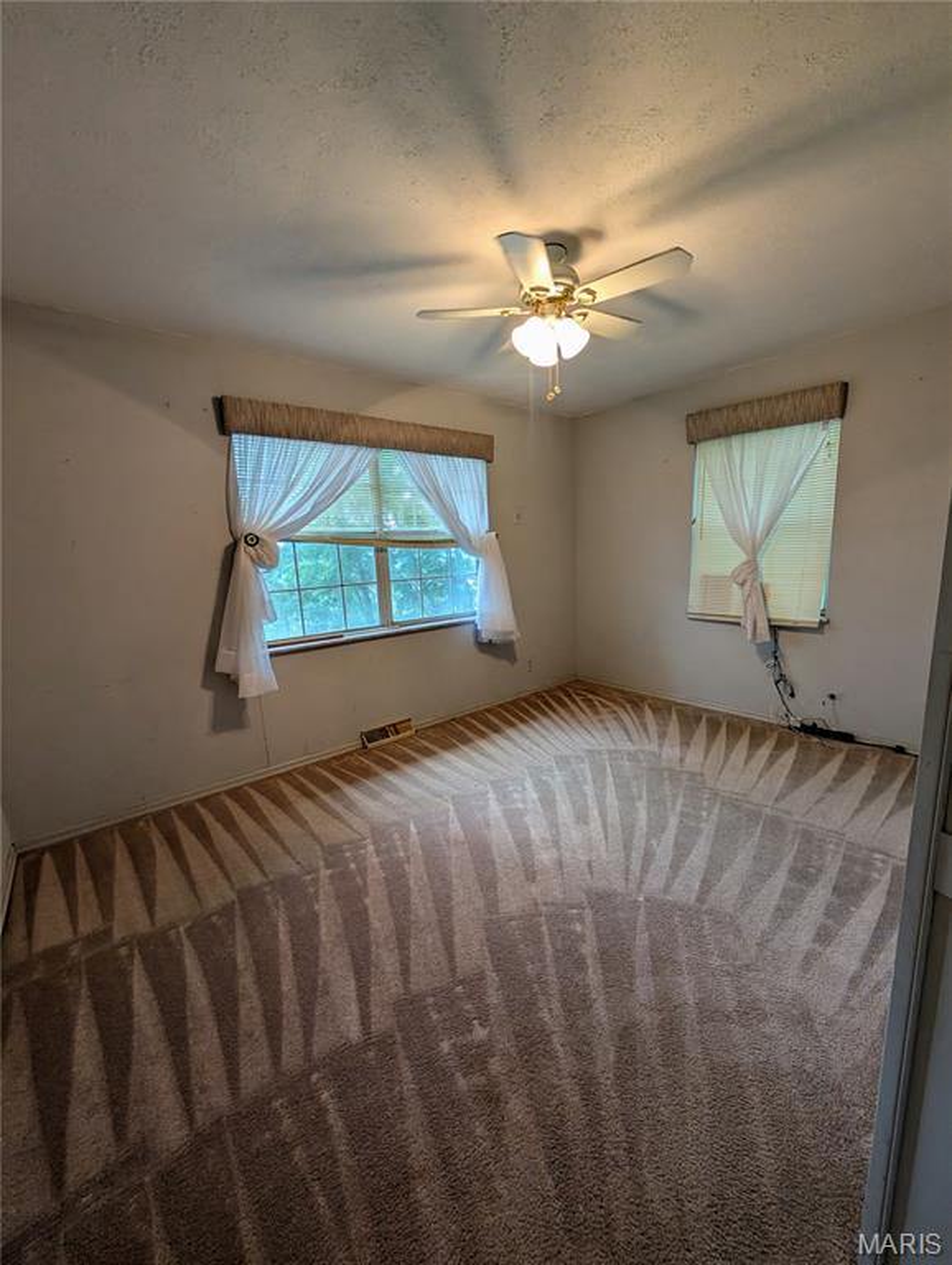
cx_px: 476
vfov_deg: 110.5
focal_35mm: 12
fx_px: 439
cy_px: 632
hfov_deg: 94.6
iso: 134
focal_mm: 2.02
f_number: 1.7
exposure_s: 1/120
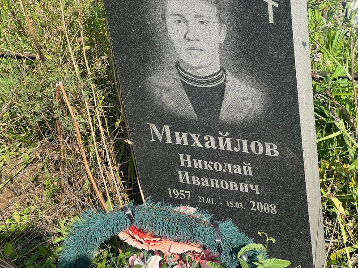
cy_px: 134
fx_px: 796
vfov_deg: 19.1
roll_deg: +11.0
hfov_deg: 25.3
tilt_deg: -29.2
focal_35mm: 77
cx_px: 179
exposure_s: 1/433
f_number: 2.8
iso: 32
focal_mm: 9
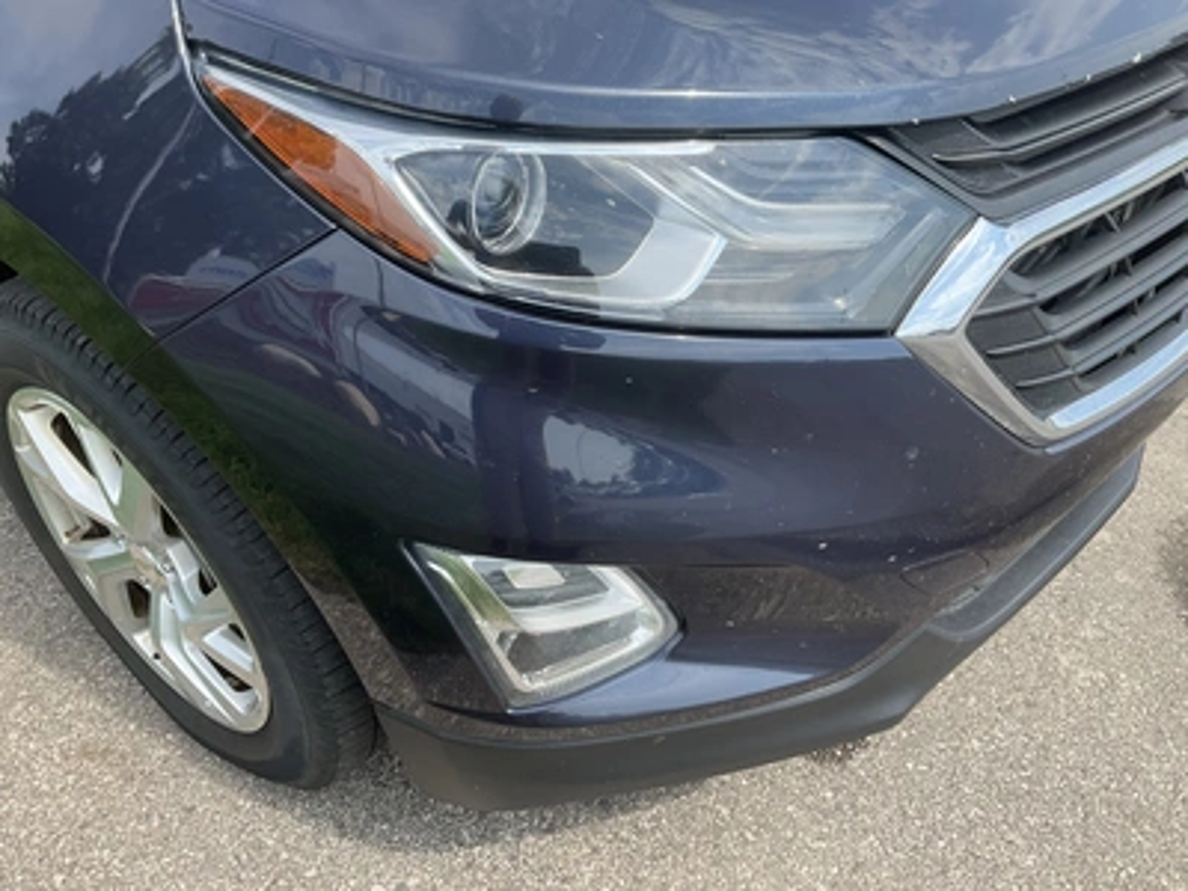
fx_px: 995
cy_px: 446
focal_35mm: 29
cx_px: 594
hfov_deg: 61.7
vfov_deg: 48.2
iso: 25
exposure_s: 1/613
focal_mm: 3
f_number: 1.8
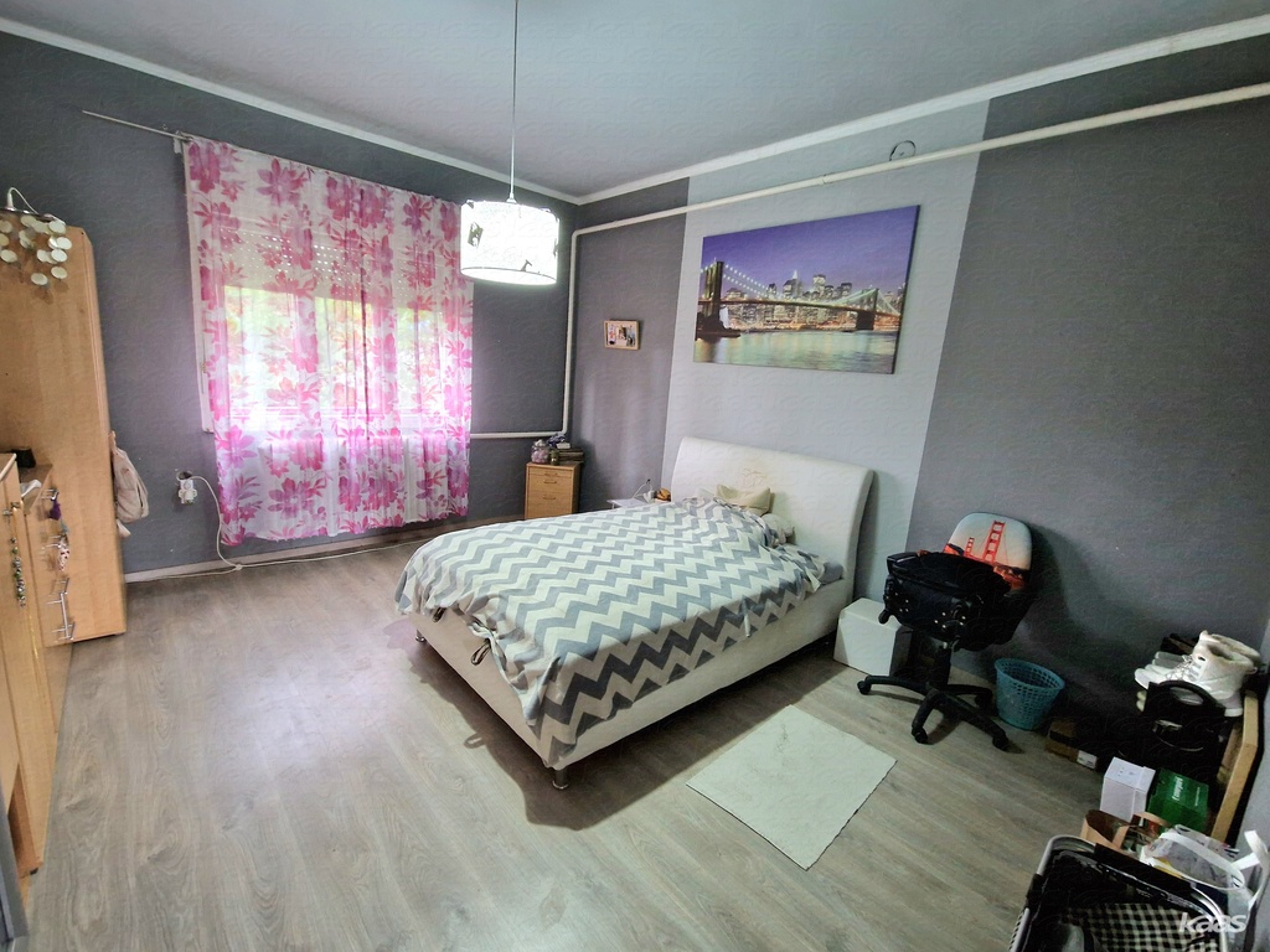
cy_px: 476
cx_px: 635
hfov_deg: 106.2
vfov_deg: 89.9
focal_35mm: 13
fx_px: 477
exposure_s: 1/33
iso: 500
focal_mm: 2.2
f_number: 2.2
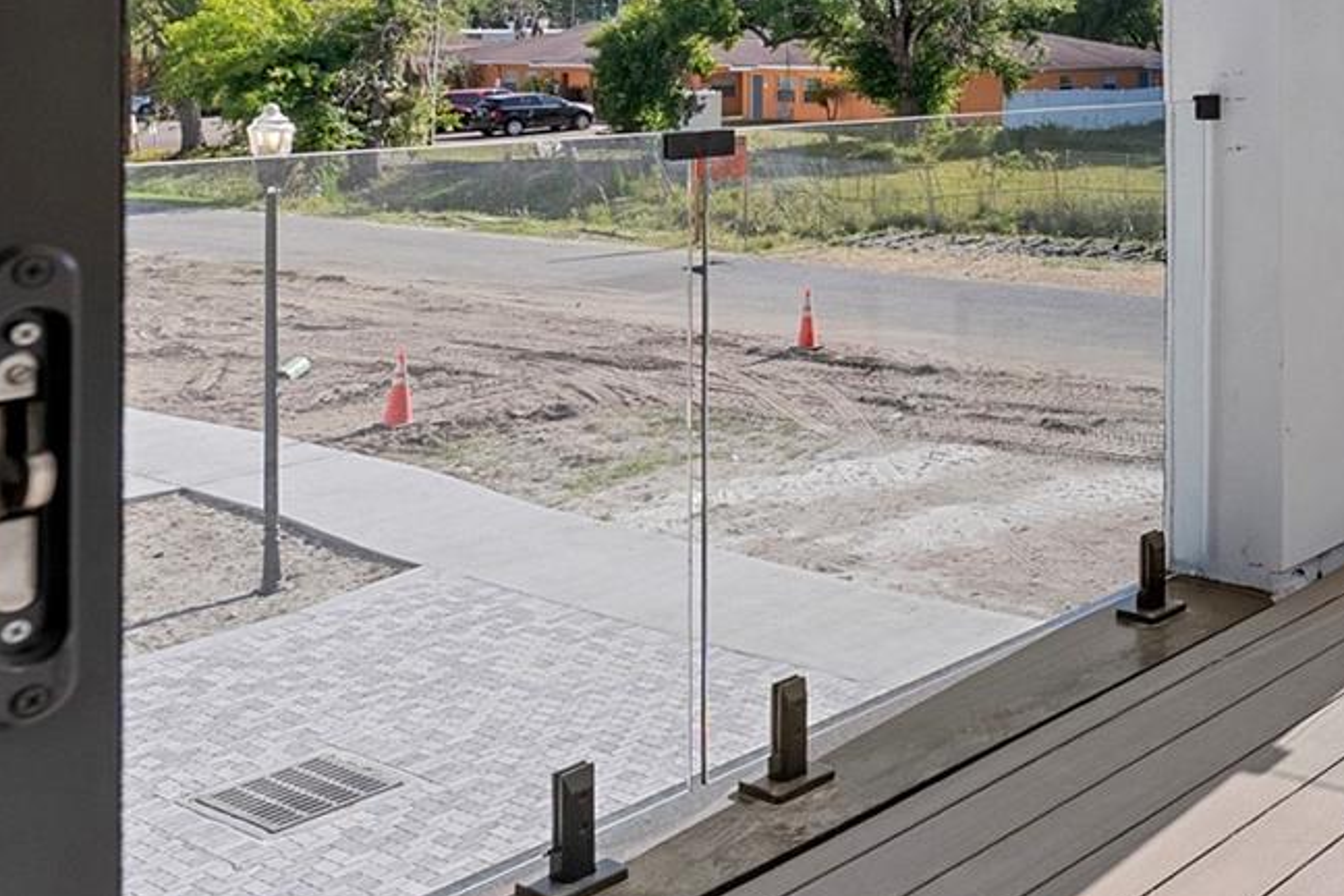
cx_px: 1574
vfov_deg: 30.1
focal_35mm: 42
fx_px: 1568
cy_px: 44
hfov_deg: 36.8
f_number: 8
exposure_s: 1/500
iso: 400
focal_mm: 17
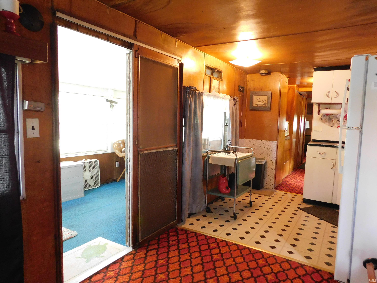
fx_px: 250
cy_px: 142
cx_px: 188
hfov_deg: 73.9
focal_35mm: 23
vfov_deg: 58.9
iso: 400
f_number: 3
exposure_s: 1/13
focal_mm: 4
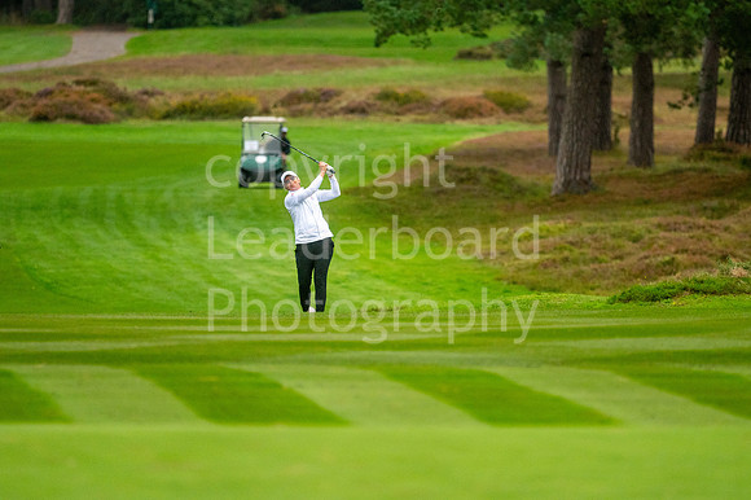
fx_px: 9382
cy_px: 250
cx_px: 376
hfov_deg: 4.6
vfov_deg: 3.1
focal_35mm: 450
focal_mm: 300
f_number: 4
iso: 800
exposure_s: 1/2000
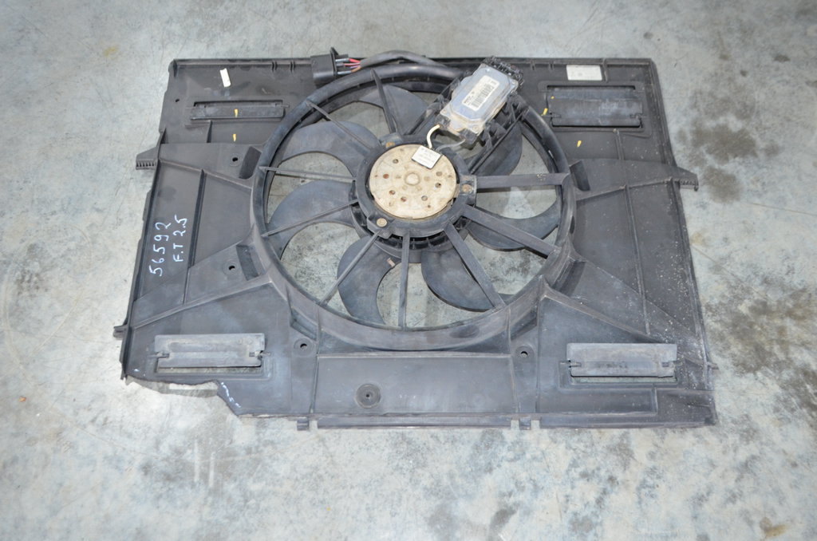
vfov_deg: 39.8
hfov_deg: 57.3
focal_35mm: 33
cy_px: 270
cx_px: 408
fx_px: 747
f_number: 3.8
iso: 1000
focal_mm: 22
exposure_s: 1/60
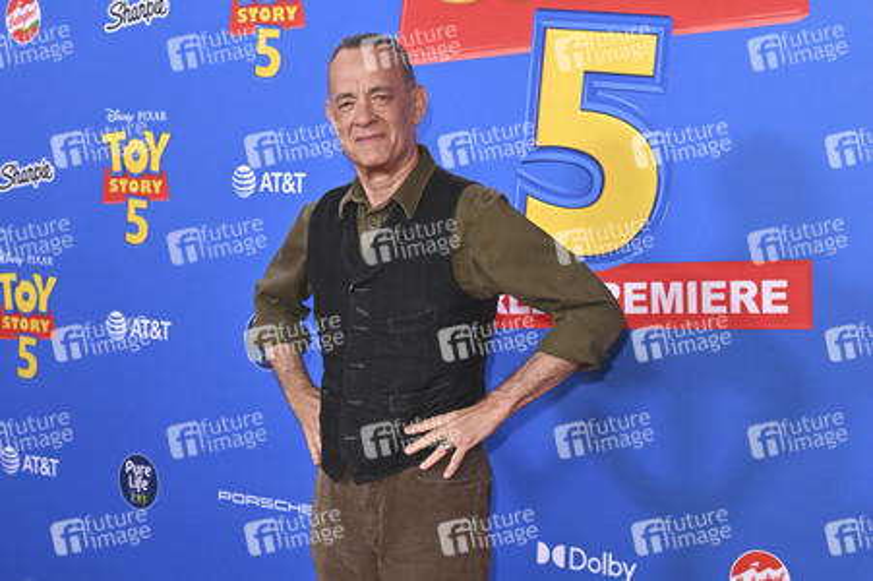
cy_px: 290
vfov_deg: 34.2
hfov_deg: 49.6
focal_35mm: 39
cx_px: 436
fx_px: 945
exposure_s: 1/250
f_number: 6.3
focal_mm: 39
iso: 1250
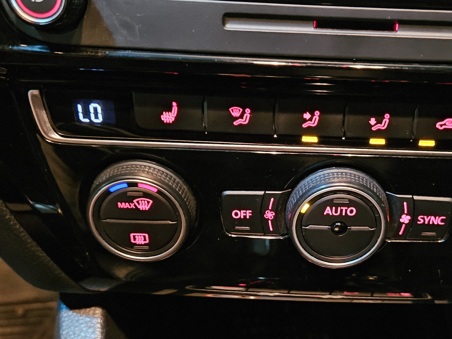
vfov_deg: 31.2
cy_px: 233
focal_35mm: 46
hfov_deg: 40.6
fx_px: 601
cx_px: 310
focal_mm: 5.4
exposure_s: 1/15
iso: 1600
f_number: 1.8
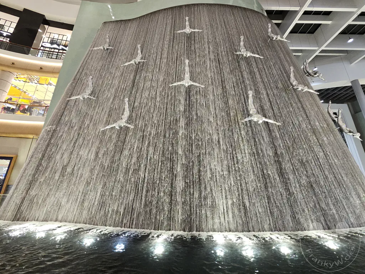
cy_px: 137
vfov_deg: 89.9
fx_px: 137
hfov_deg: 106.2
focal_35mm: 13
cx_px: 182
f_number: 2.2
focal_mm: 2.2
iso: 320
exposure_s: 1/50
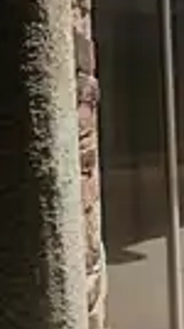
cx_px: 481
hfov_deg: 11.9
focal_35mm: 75
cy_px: 152
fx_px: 653
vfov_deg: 28.2
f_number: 1.8
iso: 25
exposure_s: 1/2252
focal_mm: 5.4
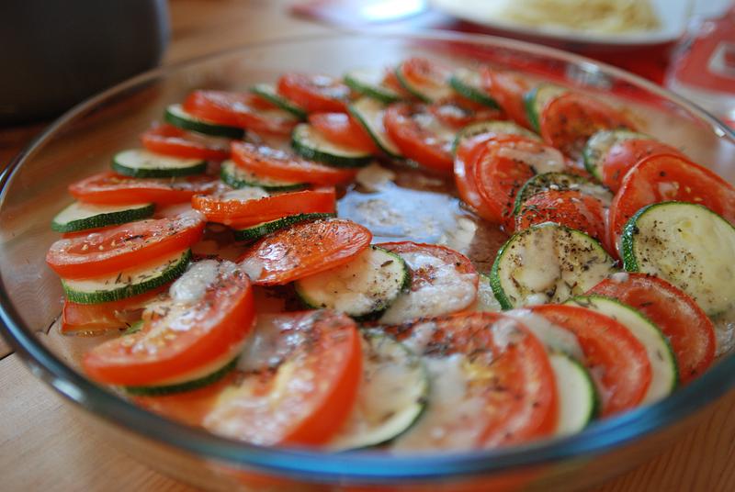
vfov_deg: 43.7
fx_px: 613
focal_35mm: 30
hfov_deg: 61.9
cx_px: 368
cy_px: 246
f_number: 1.8
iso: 400
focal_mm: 20
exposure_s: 1/250
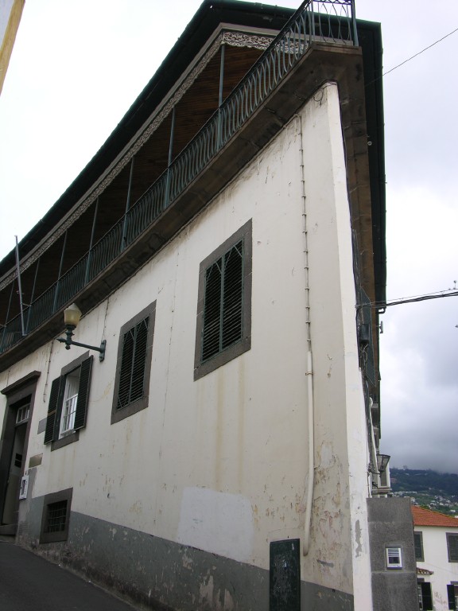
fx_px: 617
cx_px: 229
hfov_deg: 40.7
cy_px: 306
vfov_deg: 52.6
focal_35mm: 35
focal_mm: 8.9
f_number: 5
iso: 50
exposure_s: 1/147
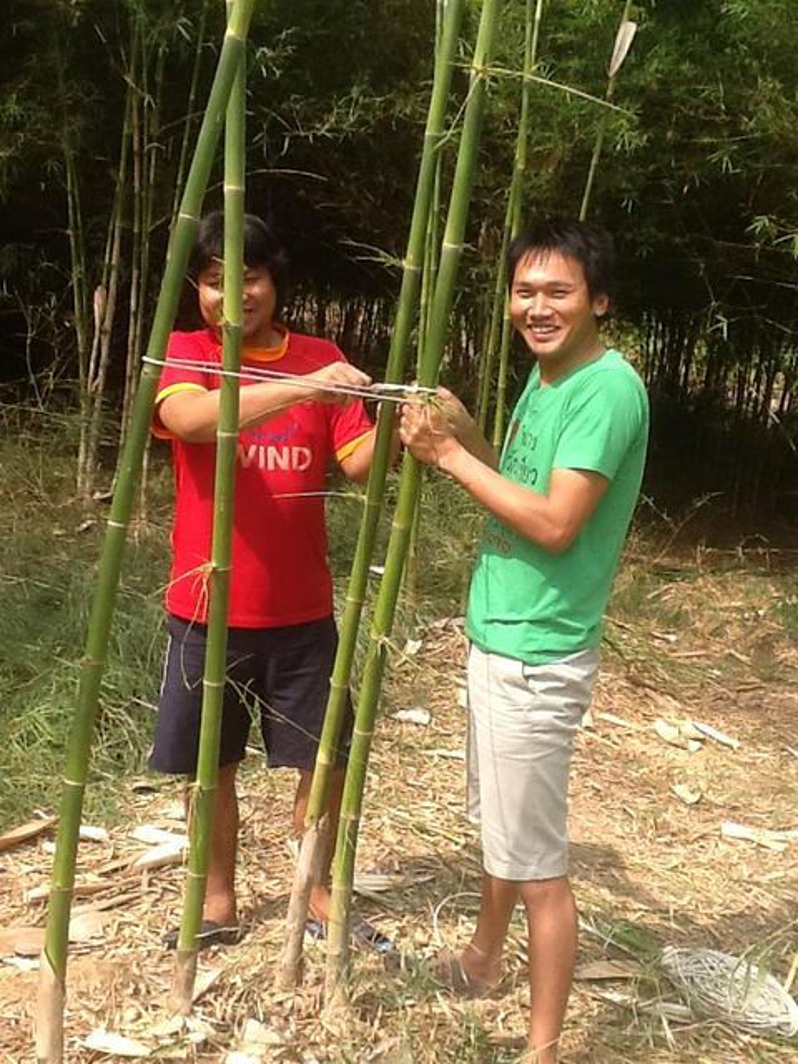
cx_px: 399
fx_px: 1352
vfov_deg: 42.9
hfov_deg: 32.9
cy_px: 532
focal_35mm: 44
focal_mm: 2.03
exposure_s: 1/608
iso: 40
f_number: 2.4
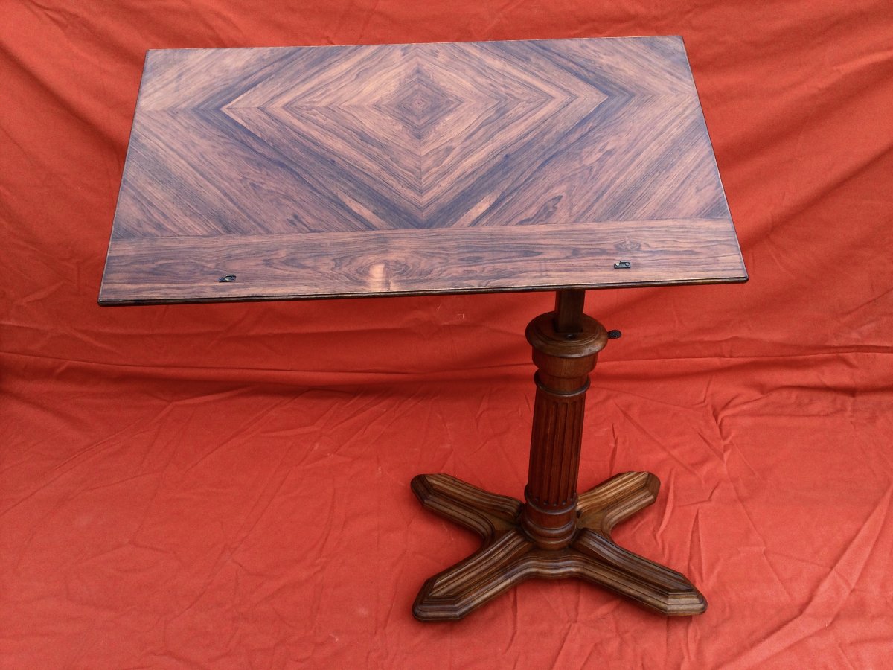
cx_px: 446
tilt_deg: -35.3
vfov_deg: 45.4
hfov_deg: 58.4
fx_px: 800
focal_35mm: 31
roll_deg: -0.3
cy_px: 335
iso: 40
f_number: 2.4
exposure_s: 1/100
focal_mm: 3.3
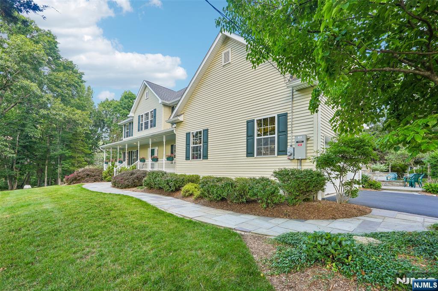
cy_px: 146
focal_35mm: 16
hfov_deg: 95.0
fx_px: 201
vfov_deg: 72.0
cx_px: 219
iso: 160
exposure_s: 1/30
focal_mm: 16.5
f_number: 9
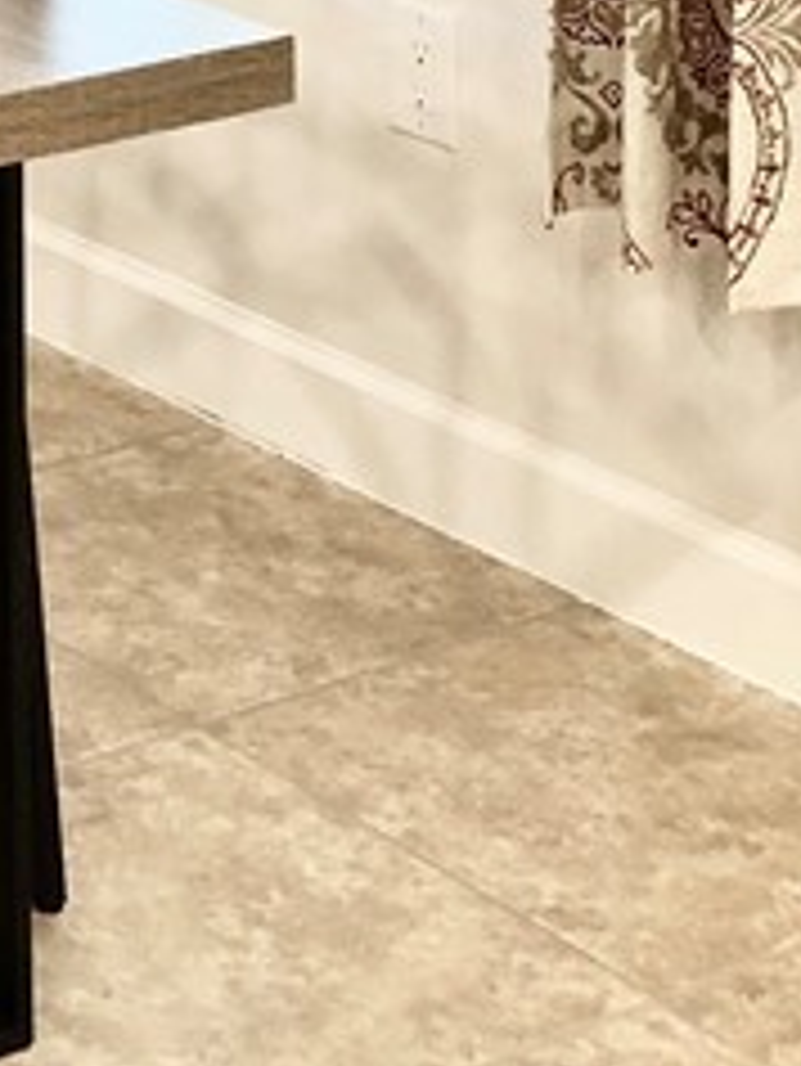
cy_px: -729
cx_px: -706
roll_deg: +1.0
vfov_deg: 14.6
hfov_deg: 11.3
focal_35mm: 121
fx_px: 3730
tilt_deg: -5.7
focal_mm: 3.99
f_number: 1.8
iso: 40
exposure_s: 1/20
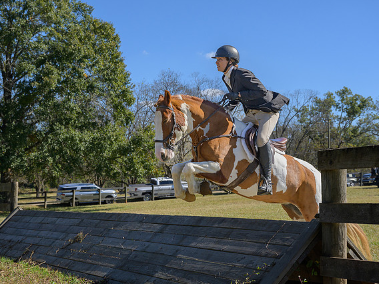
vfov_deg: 25.2
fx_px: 635
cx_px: 169
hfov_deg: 33.2
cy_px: 151
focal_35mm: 58
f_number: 5.6
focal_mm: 44
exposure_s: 1/800
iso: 200
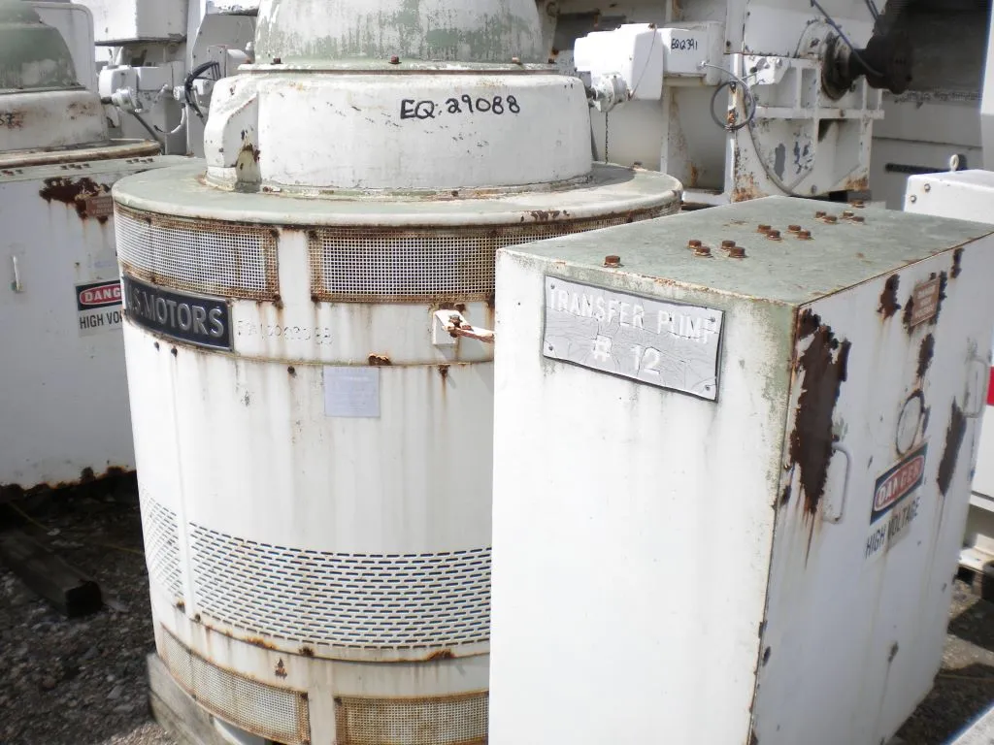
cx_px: 497
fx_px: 1005
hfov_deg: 52.6
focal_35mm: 35
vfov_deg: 40.7
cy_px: 372
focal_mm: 6.3
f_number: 4.6
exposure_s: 1/1000
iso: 80
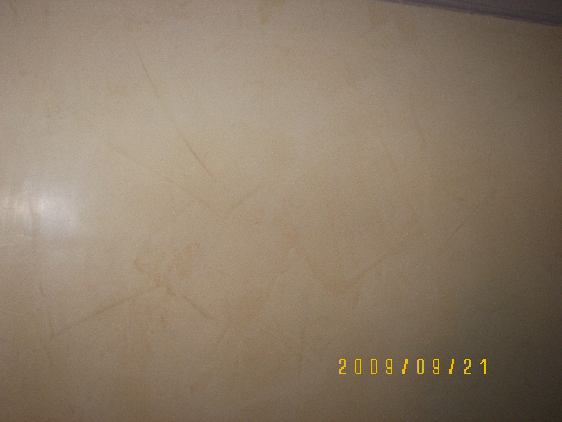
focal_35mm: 36
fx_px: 584
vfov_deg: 39.7
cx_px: 281
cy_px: 211
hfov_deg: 51.4
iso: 100
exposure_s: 1/30
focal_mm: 6
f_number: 2.8
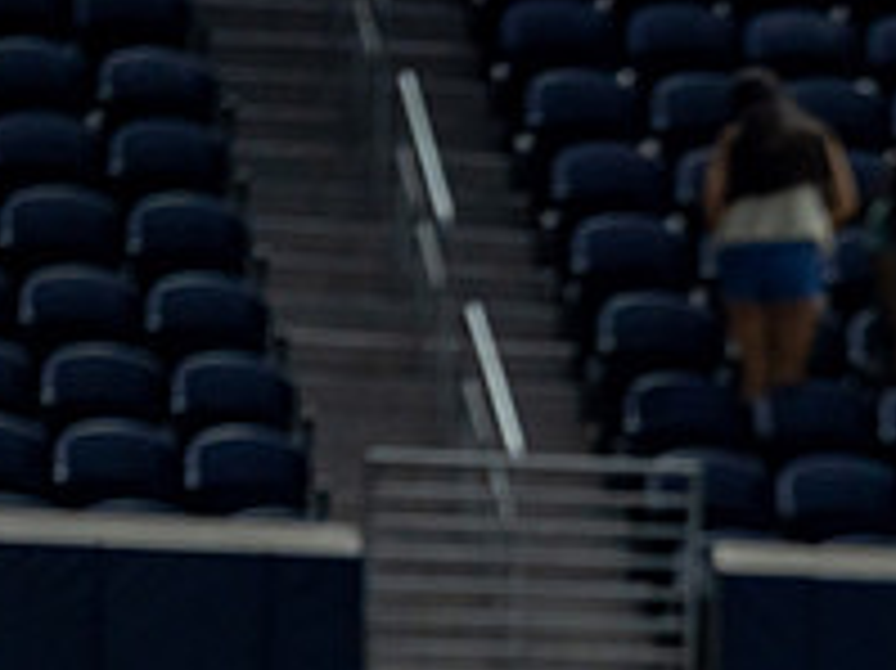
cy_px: 1020
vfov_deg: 2.2
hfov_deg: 3.0
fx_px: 17125
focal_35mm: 662
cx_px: 979
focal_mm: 182
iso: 1600
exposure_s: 1/1000
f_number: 2.8
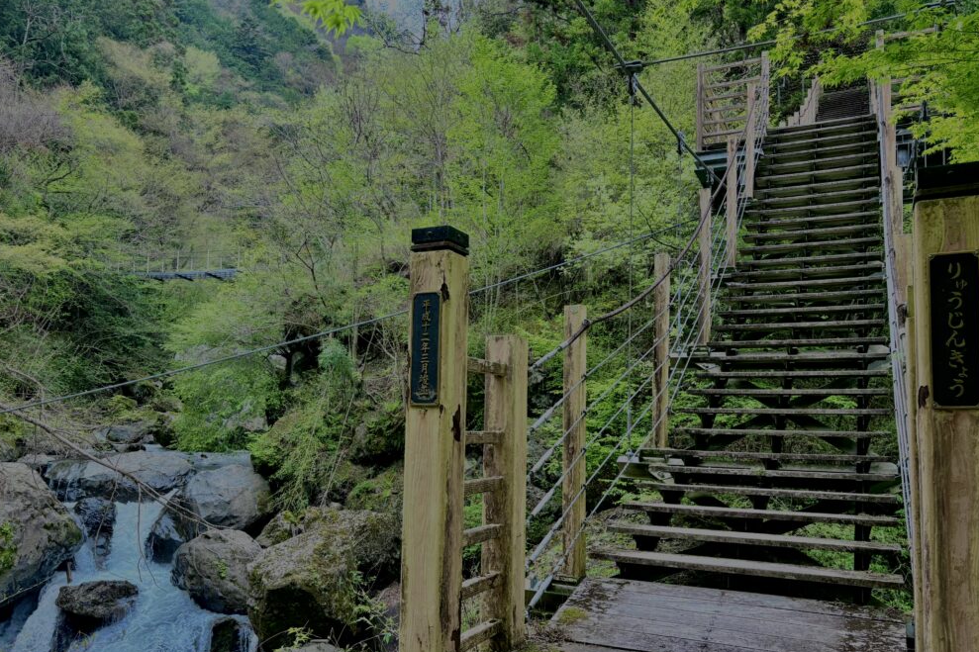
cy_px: 364
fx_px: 761
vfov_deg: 46.3
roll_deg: -0.4
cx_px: 491
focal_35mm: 28
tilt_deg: +4.3
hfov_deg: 65.5
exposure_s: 1/290
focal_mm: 5.96
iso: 50
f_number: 1.6
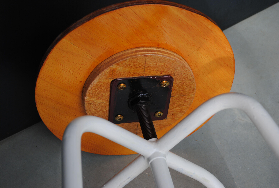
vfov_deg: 22.7
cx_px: 140
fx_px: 466
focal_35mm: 60
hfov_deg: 33.3
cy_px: 94
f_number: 5.6
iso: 100
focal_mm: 40
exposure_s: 1/125
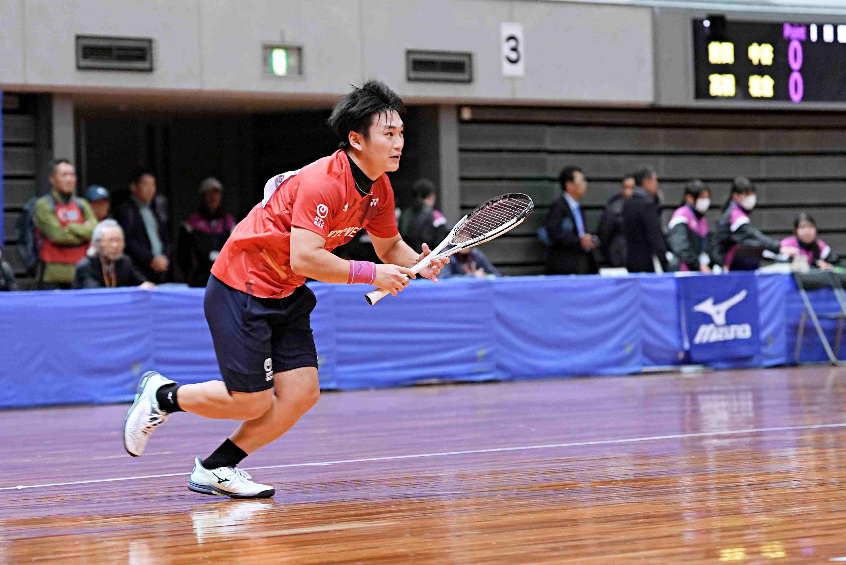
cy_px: 257
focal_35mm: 182
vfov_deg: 7.6
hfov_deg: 11.3
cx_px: 371
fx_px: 4280
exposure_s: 1/400
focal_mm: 106
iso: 1600
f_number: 2.8
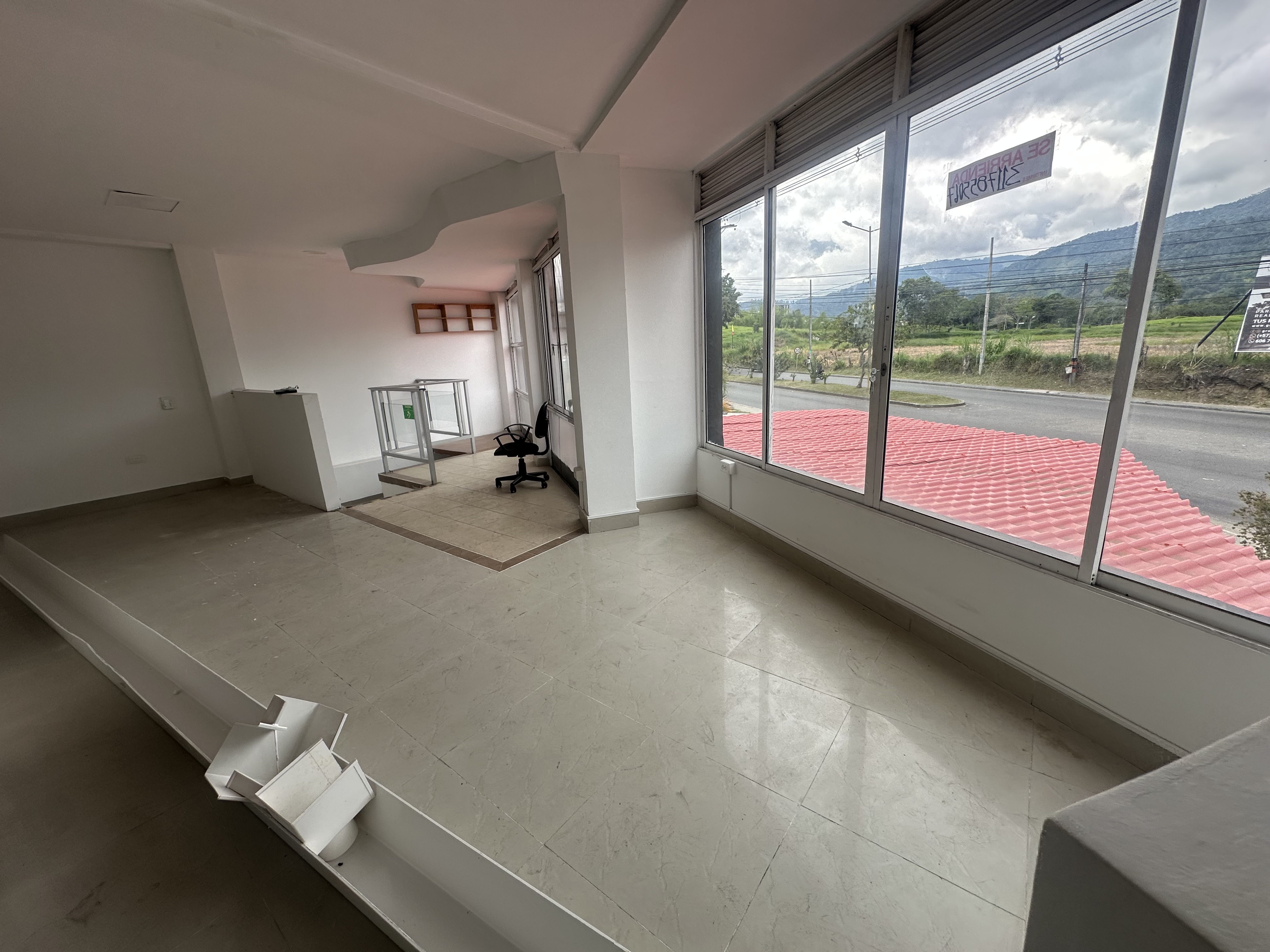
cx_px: 635
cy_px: 476
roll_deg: +2.9
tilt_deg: -13.0
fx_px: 514
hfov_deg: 102.1
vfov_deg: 85.7
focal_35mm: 14
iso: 40
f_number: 2.2
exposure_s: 1/302
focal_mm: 2.22
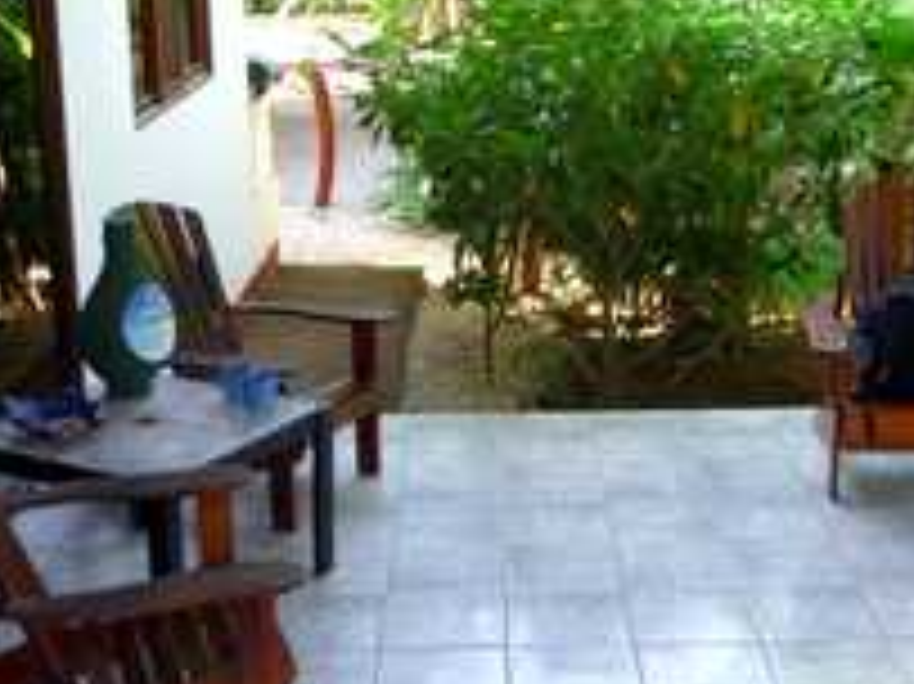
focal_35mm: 57
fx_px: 1504
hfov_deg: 33.7
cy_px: 290
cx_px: 563
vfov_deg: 25.6
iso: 100
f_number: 2.8
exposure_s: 1/40
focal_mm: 5.5
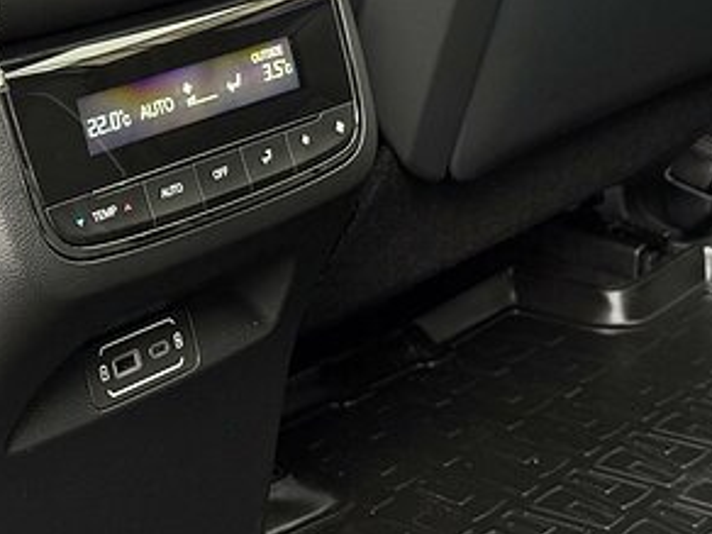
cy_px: 61
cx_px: 149
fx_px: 1851
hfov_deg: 21.5
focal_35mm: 90
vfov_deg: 16.2
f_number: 1.78
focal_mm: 6.76
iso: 800
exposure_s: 1/25
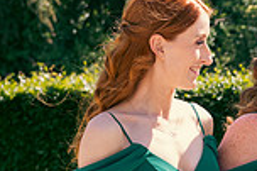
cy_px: 168
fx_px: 1690
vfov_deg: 5.8
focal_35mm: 237
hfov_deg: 8.4
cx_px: 473
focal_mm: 62
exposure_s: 1/200
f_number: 6.3
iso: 125
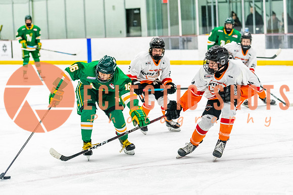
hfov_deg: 15.1
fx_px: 1100
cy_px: 88
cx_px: 215
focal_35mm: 135
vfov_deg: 10.2
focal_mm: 90
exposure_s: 1/640
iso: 1600
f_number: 2.8
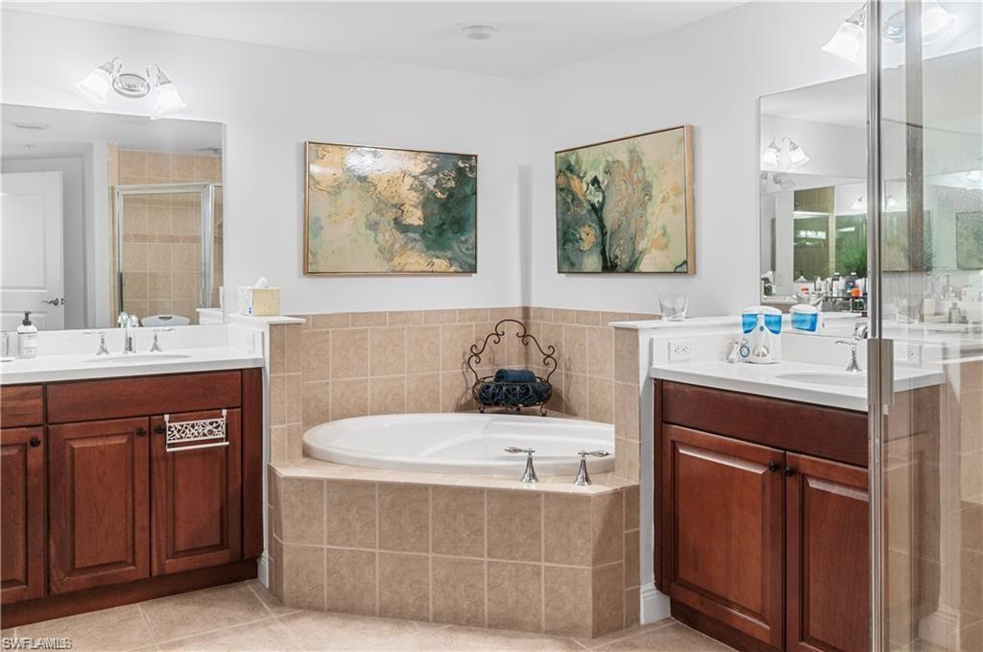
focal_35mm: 30
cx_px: 492
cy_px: 326
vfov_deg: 43.5
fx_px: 818
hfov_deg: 62.0
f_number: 8
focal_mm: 20
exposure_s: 1/4
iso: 200
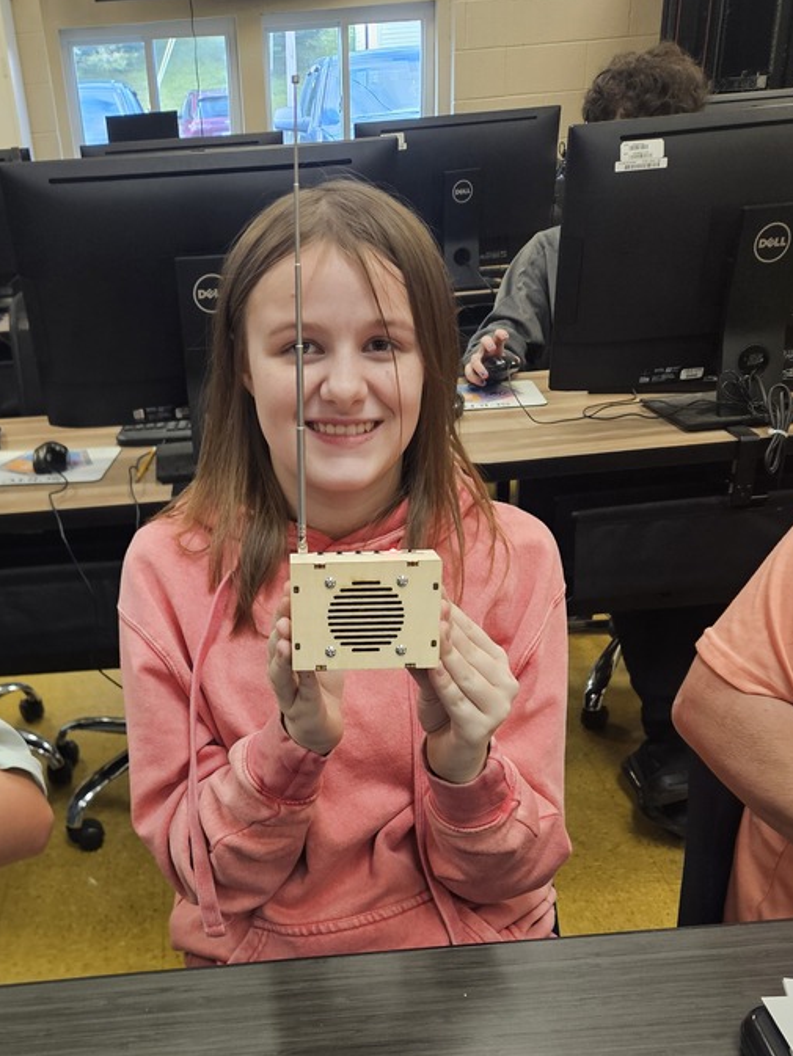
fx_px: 1069
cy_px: 796
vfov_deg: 50.4
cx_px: 287
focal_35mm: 35
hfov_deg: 40.4
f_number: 1.8
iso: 200
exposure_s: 1/120
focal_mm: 5.4
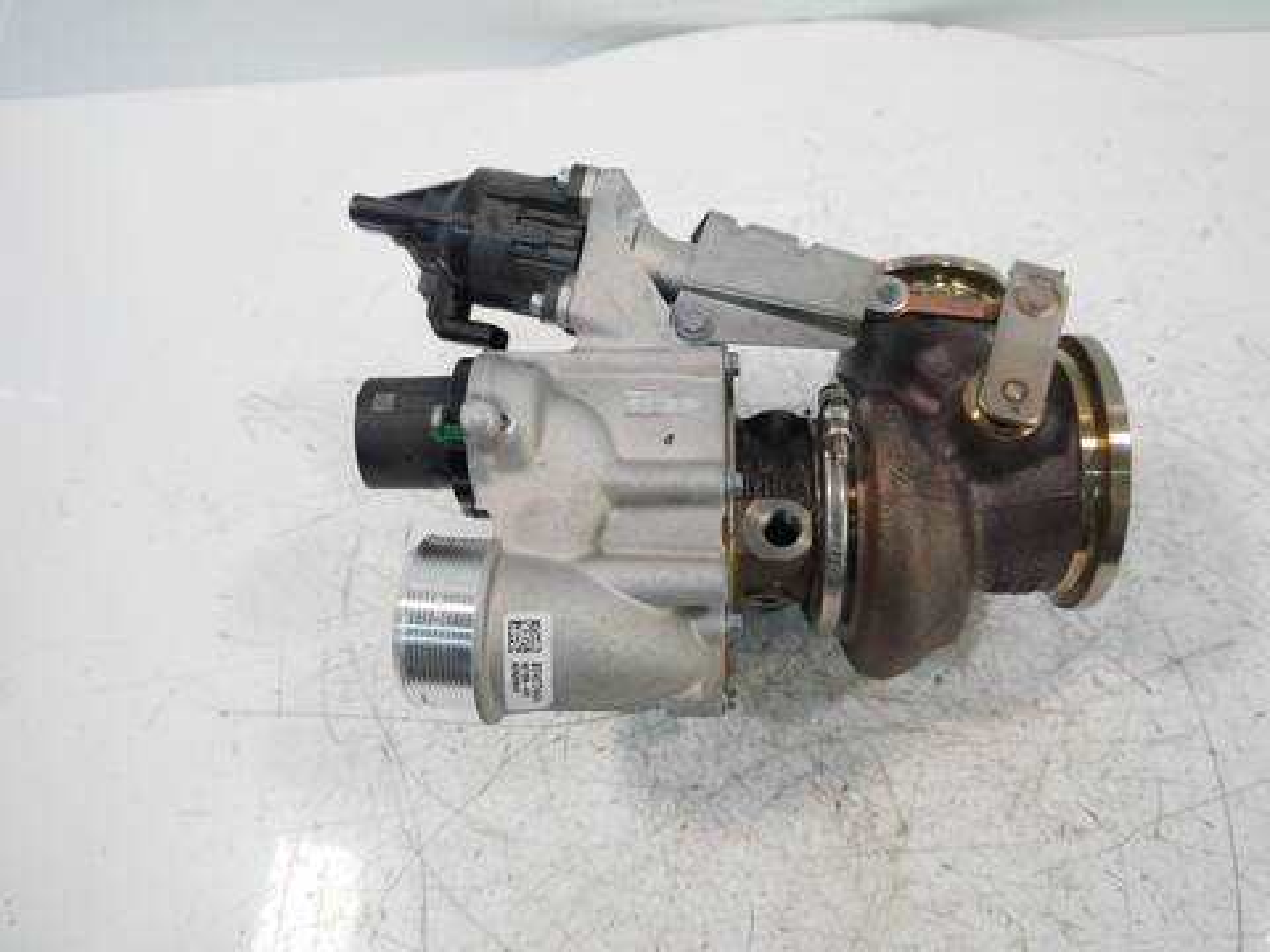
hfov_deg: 63.4
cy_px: 476
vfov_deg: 49.7
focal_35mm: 28
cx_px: 635
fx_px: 1027
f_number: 3.5
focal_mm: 14
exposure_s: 1/125
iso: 800
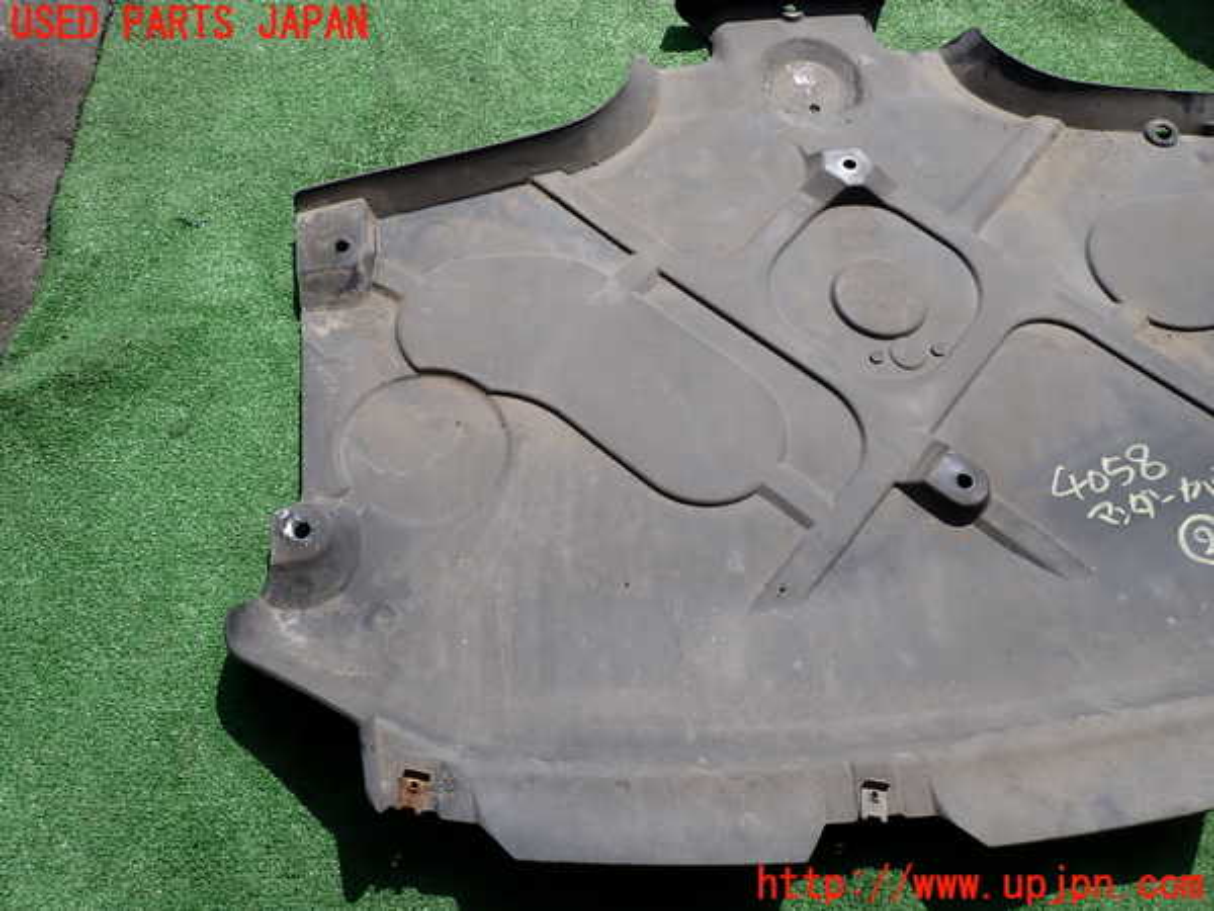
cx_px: 607
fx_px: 877
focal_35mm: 25
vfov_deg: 54.9
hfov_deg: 69.4
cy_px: 456
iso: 100
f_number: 8
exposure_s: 1/200
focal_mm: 4.5
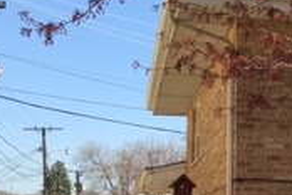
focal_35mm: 111
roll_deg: +1.7
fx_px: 900
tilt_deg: +3.2
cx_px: 488
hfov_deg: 16.2
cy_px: 177
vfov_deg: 12.2
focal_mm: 4.15
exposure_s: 1/674
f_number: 2.2
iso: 25
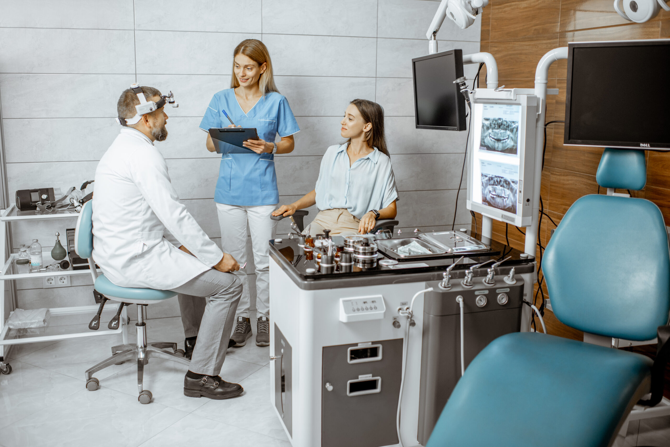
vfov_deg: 37.9
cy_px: 224
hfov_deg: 54.4
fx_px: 652
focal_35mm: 35
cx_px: 335
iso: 500
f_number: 2.2
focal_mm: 35
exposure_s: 1/200
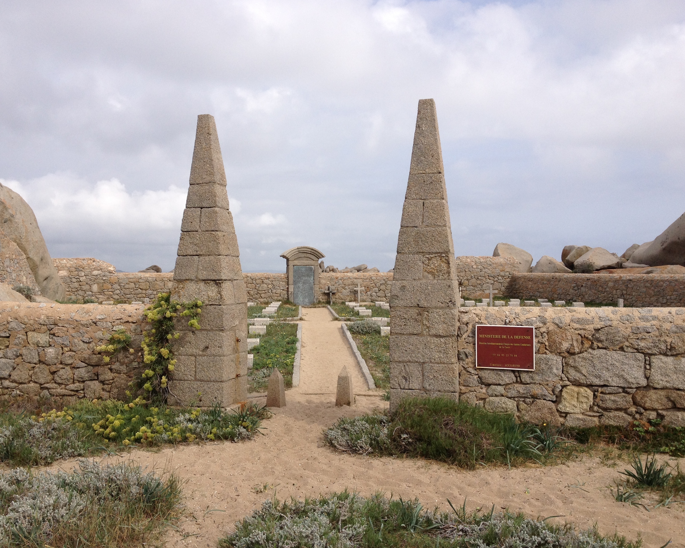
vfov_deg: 40.1
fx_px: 750
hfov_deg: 49.1
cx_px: 325
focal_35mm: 37
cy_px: 275
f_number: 2.4
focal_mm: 4.28
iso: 64
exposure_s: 1/1783
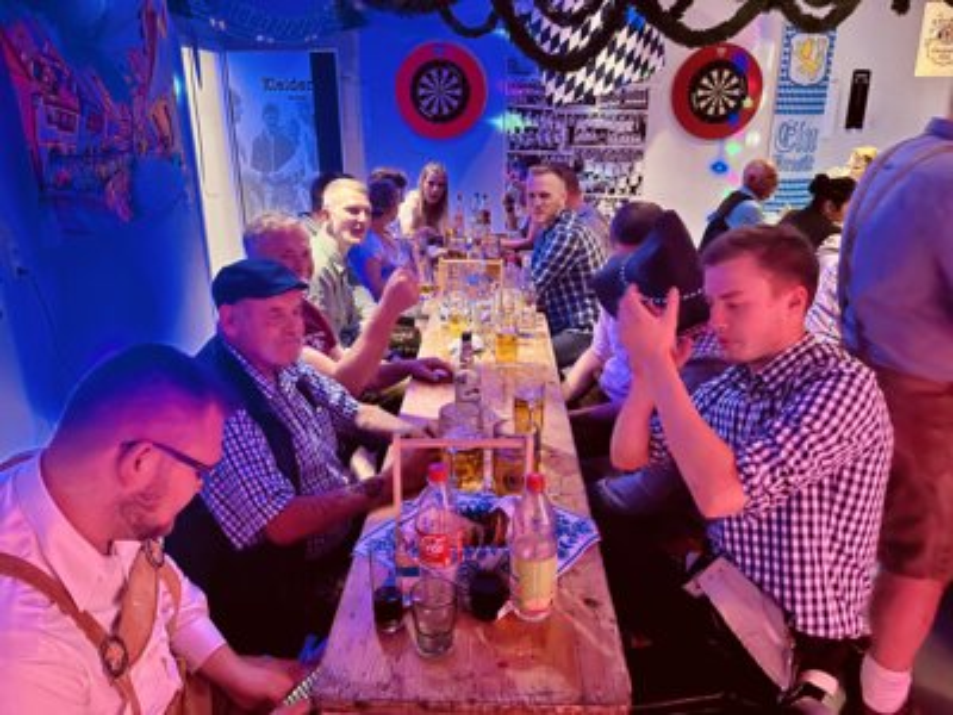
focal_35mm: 26
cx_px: 476
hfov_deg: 67.3
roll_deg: +0.2
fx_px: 716
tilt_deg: -19.5
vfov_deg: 53.1
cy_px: 358
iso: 1000
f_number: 1.6
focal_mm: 5.1
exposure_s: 1/25
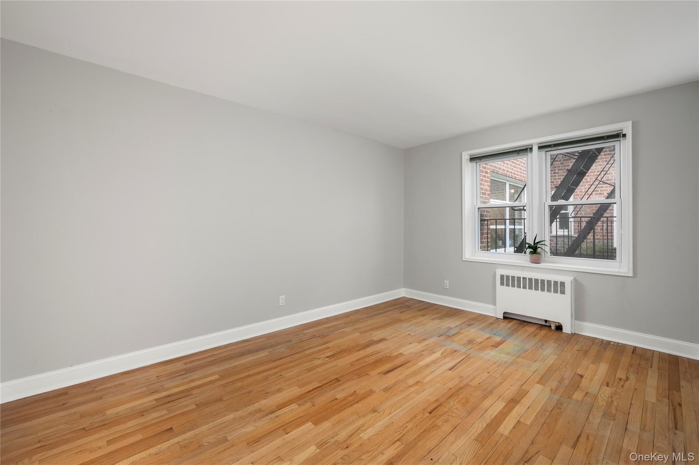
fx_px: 291
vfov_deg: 77.2
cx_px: 350
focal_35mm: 15
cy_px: 232
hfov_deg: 100.4
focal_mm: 15
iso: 320
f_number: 7.1
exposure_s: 4
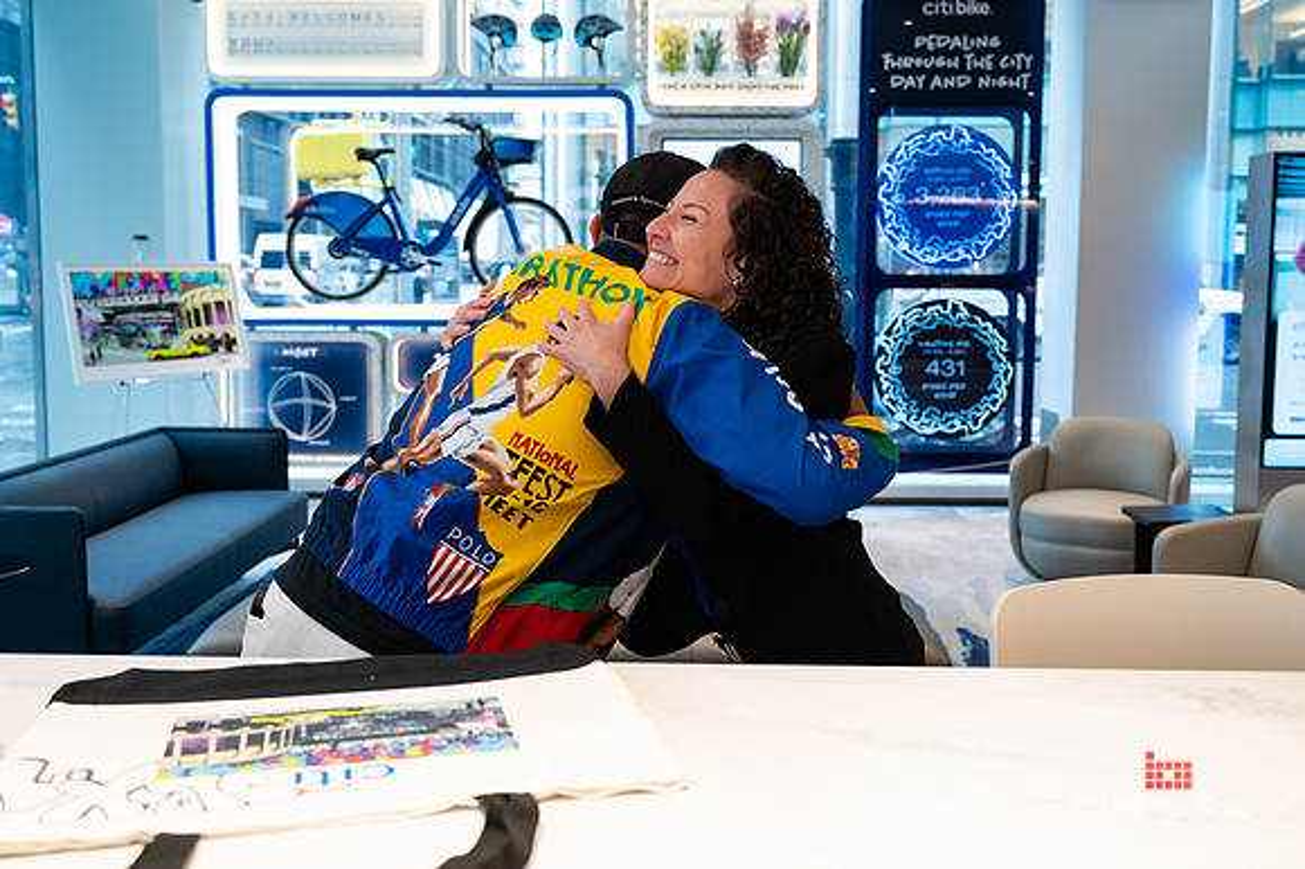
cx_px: 653
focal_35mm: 33
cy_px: 372
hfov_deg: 57.0
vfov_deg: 39.7
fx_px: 1201
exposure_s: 1/160
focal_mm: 28.5
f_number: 4
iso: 400
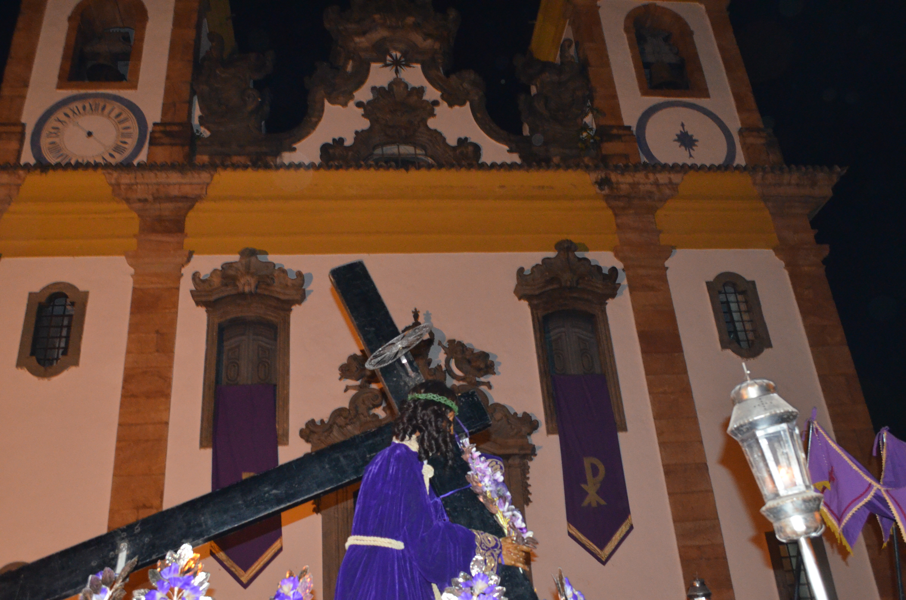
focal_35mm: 33
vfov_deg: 39.8
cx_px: 453
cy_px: 300
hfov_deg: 57.3
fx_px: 829
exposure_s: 1/60
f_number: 7.1
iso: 3200
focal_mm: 22
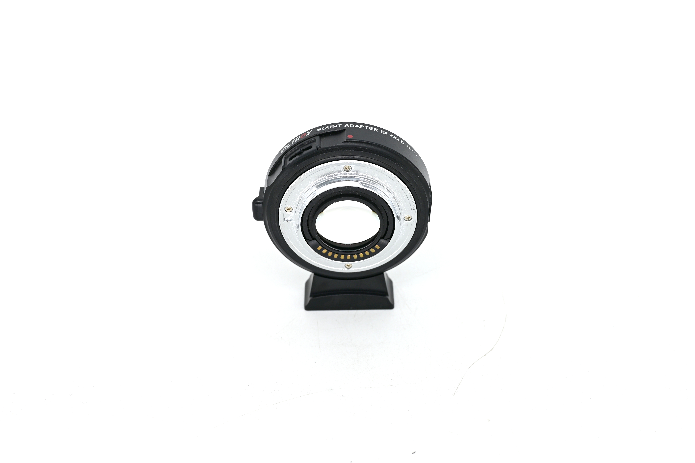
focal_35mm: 50
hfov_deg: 39.6
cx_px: 348
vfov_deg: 27.0
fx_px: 965
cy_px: 232
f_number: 7.1
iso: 100
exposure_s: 1/60
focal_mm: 50
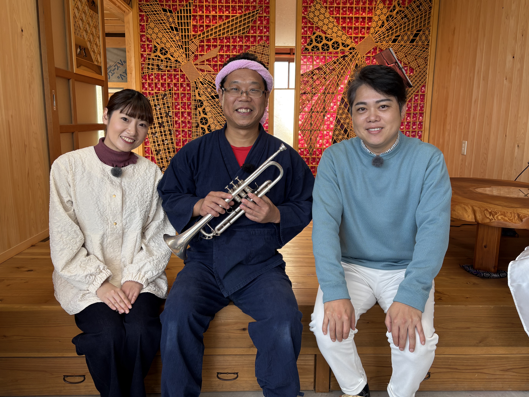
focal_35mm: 27
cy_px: 191
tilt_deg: -10.5
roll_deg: +0.1
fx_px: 413
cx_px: 262
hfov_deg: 65.3
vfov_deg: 51.3
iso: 80
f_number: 1.6
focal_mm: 5.96
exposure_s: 1/120
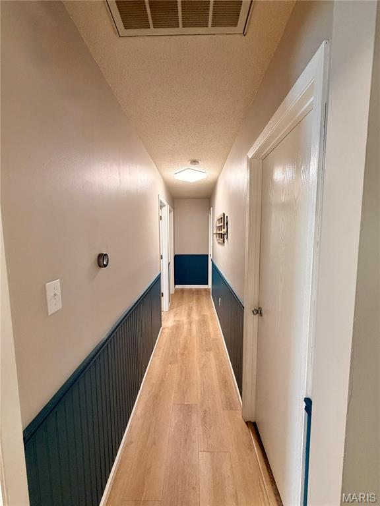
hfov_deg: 85.7
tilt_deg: -5.0
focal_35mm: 14
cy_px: 253
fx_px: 205
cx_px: 190
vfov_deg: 102.1
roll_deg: -0.1
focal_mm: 2.22
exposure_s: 1/60
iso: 400
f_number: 2.2
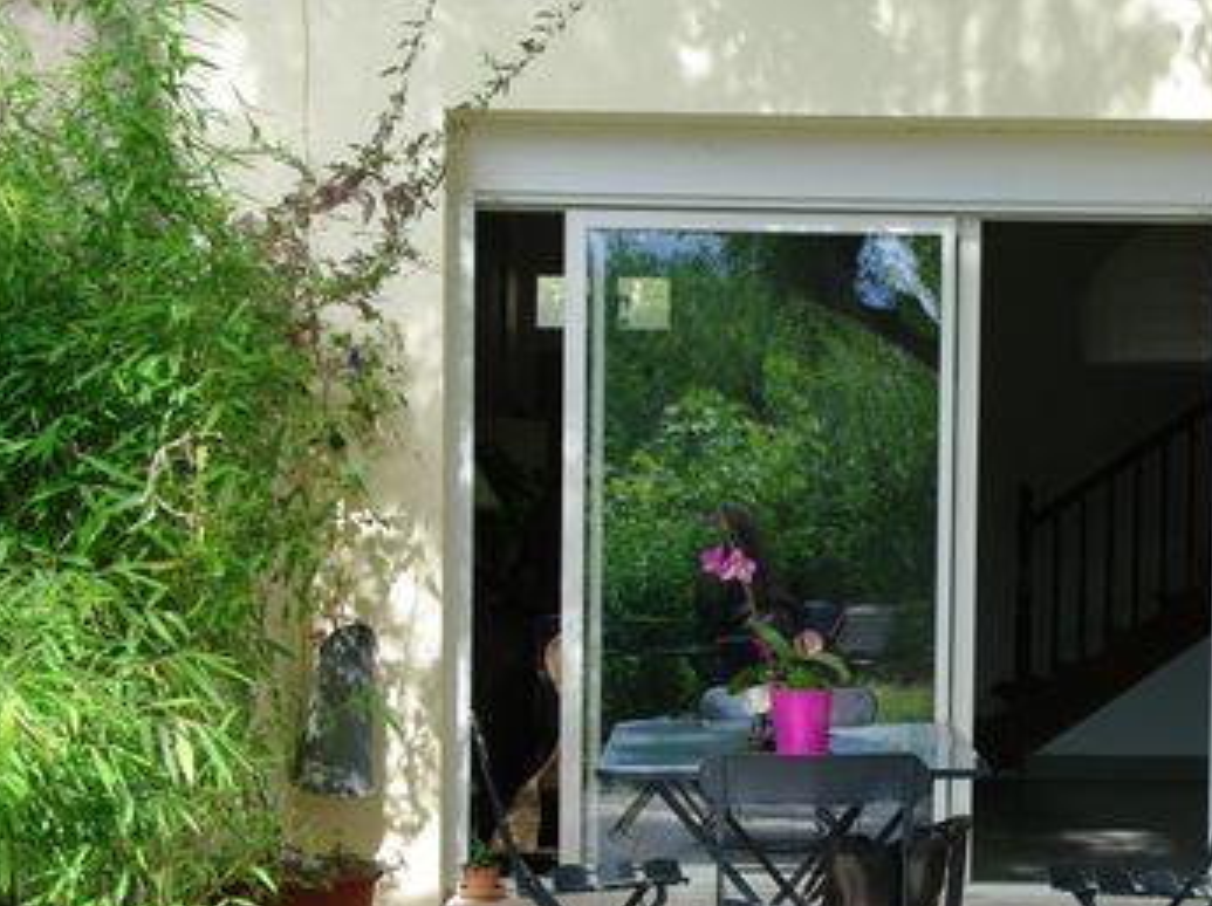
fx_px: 3072
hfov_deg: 22.2
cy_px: 641
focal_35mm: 88
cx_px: 875
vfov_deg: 16.7
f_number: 9.5
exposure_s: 1/90
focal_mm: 35
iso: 200
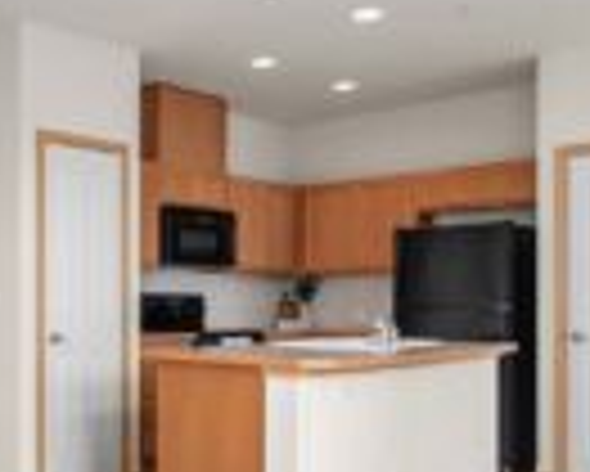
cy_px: 317
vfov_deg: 34.6
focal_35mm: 43
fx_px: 751
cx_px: 72
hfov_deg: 40.1
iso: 1000
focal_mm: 15
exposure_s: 1/20
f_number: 7.1
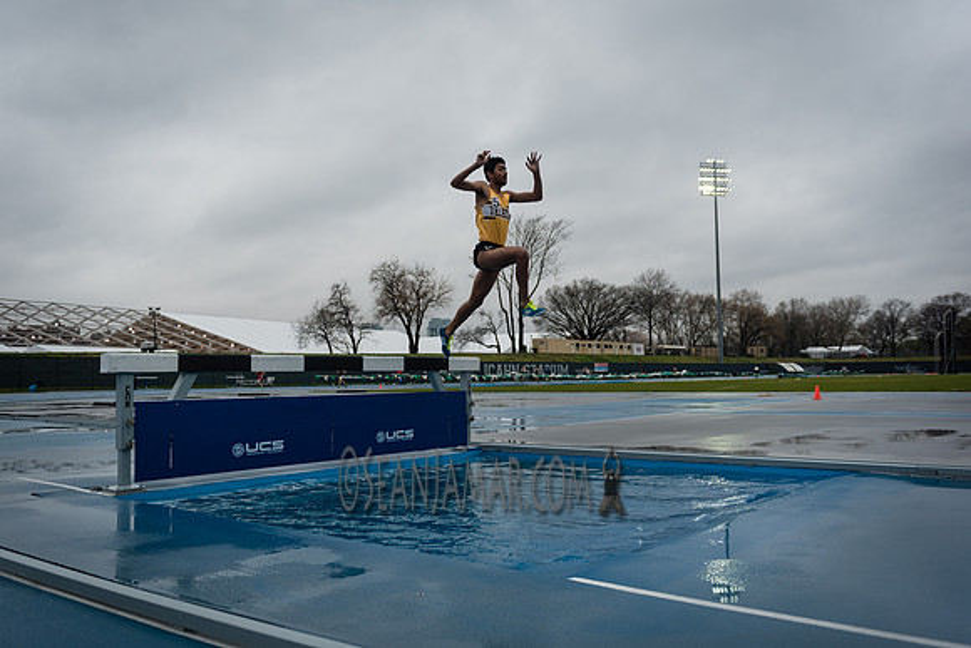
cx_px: 486
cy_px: 324
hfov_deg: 60.3
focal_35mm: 31
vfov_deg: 42.3
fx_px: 836
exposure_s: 1/2500
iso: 320
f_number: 3.5
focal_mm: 31
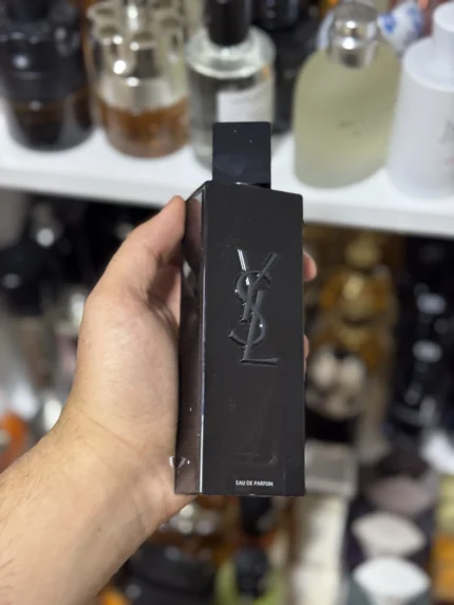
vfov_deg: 39.6
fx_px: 839
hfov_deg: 30.3
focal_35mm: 48
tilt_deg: -45.1
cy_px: 302
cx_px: 227
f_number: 1.78
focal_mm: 6.76
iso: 200
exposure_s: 1/33
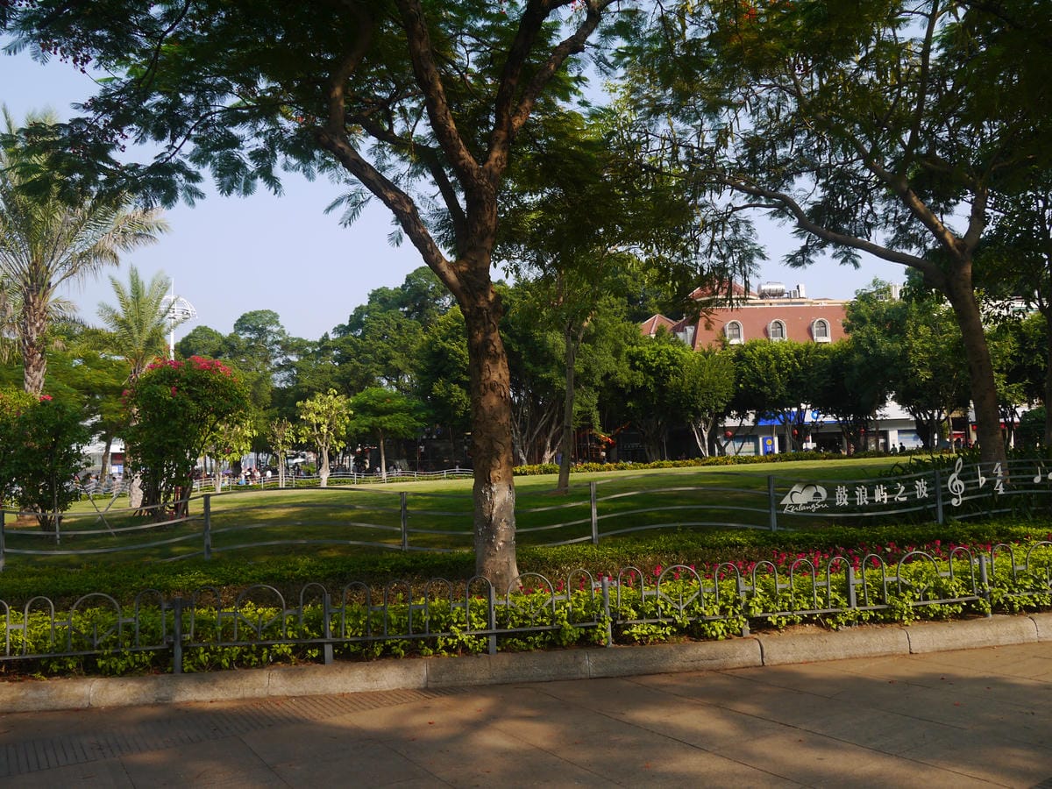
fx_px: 851
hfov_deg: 63.4
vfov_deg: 49.7
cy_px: 394
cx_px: 526
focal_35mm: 28
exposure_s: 1/400
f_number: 6.3
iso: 160
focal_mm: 14
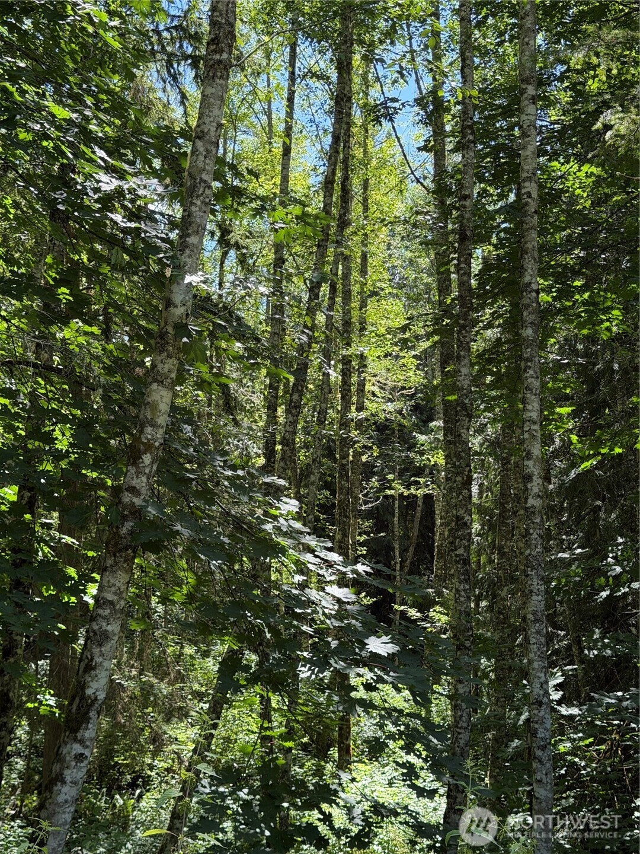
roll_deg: +0.8
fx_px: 1183
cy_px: 427
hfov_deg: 30.3
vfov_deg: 39.7
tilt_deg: +7.4
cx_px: 320
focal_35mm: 48
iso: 100
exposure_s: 1/557
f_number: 1.78
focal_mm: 6.76
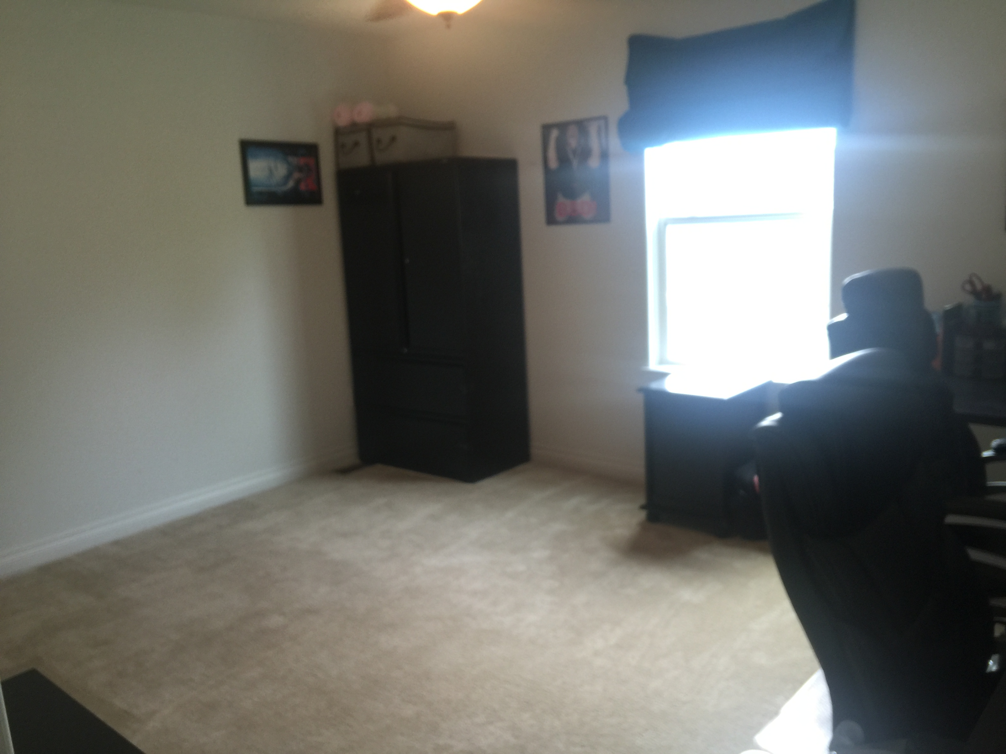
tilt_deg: -11.0
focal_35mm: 29
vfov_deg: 48.2
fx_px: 843
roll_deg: +2.5
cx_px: 503
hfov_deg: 61.7
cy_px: 377
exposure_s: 1/30
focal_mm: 4.15
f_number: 2.2
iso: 40
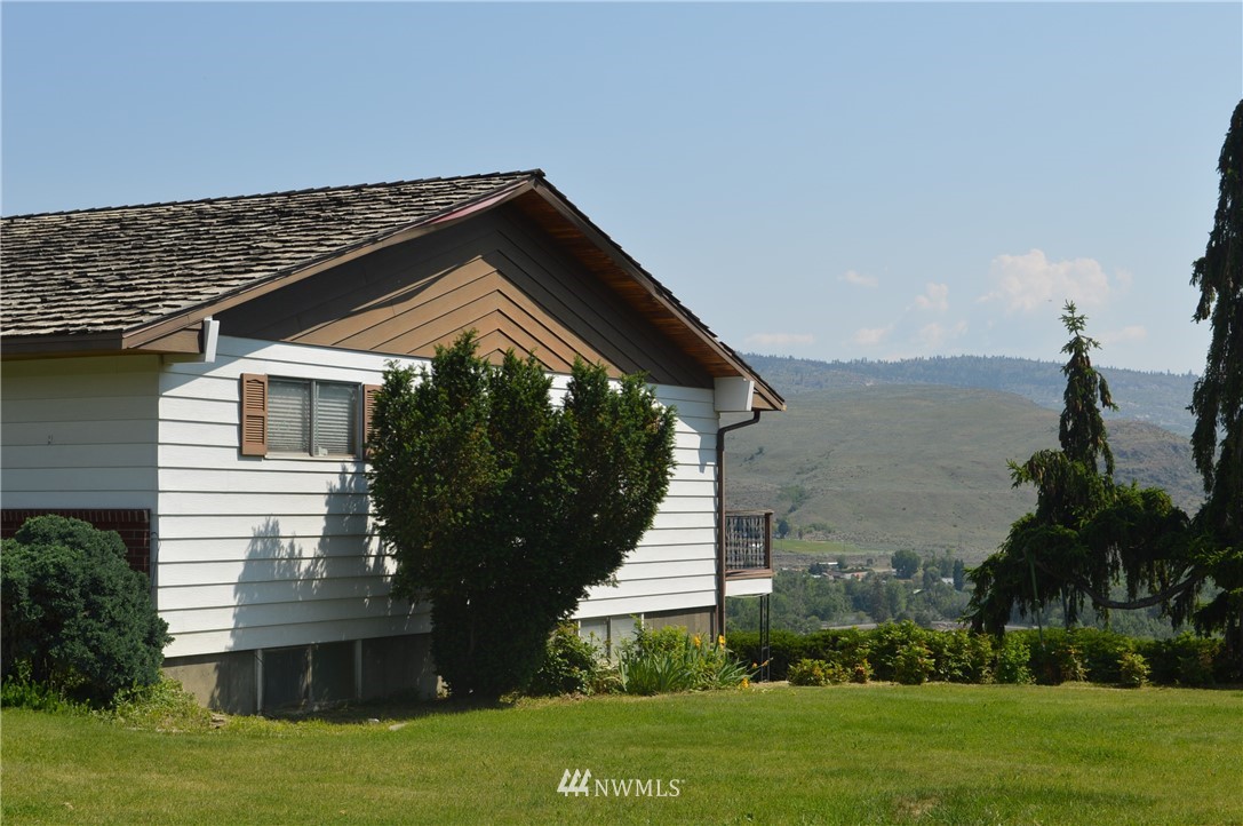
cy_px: 413
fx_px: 2069
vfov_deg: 22.6
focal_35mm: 60
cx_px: 622
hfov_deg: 33.4
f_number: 8
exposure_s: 1/320
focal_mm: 40
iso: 100
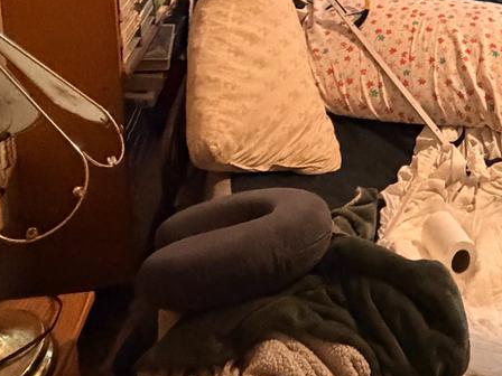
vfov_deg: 25.7
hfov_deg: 39.9
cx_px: 421
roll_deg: -0.5
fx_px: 653
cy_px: -159
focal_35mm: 45
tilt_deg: -9.1
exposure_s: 1/60
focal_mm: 2.22
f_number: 2.2
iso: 1250
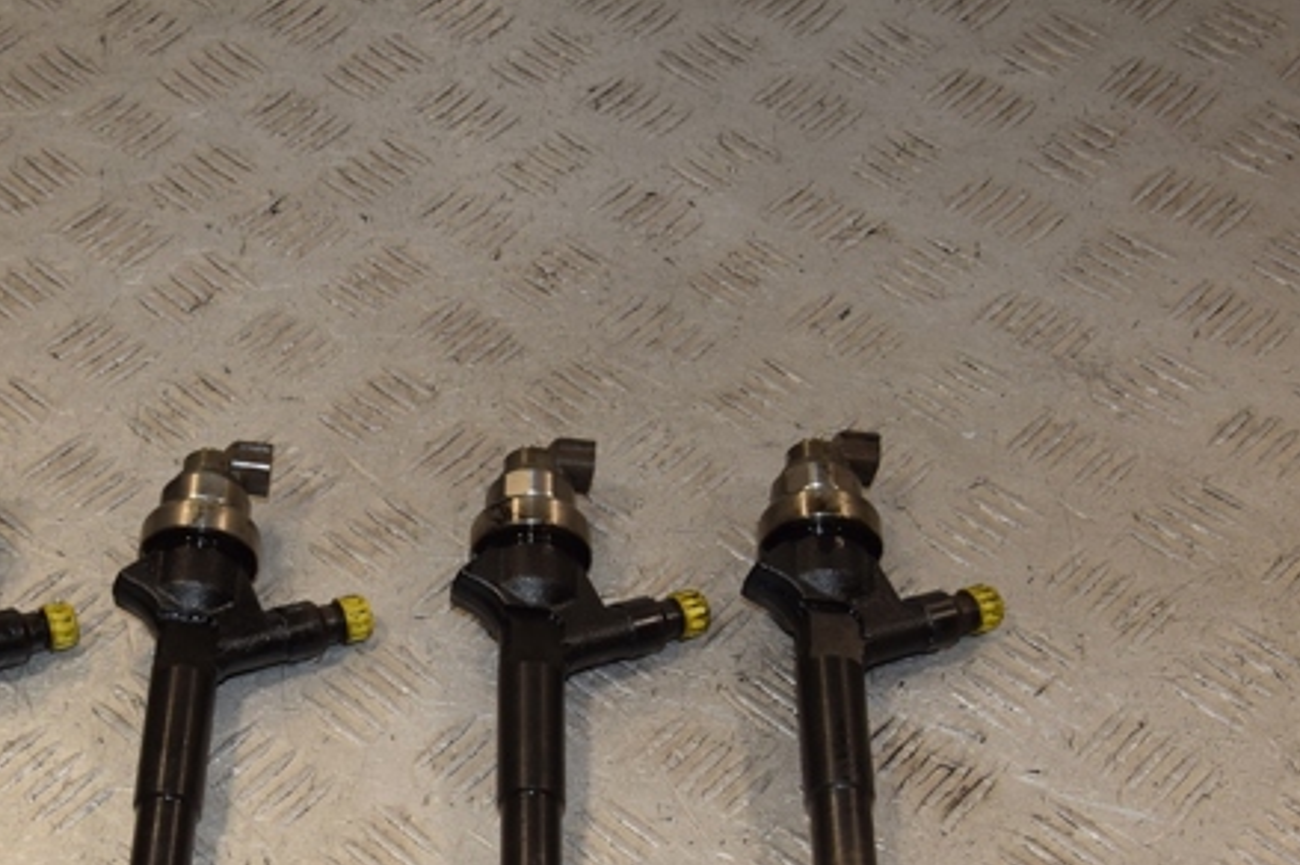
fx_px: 2526
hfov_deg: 28.5
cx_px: 370
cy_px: 619
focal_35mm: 70
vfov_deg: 19.3
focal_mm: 32
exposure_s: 1/200
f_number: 9
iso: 800
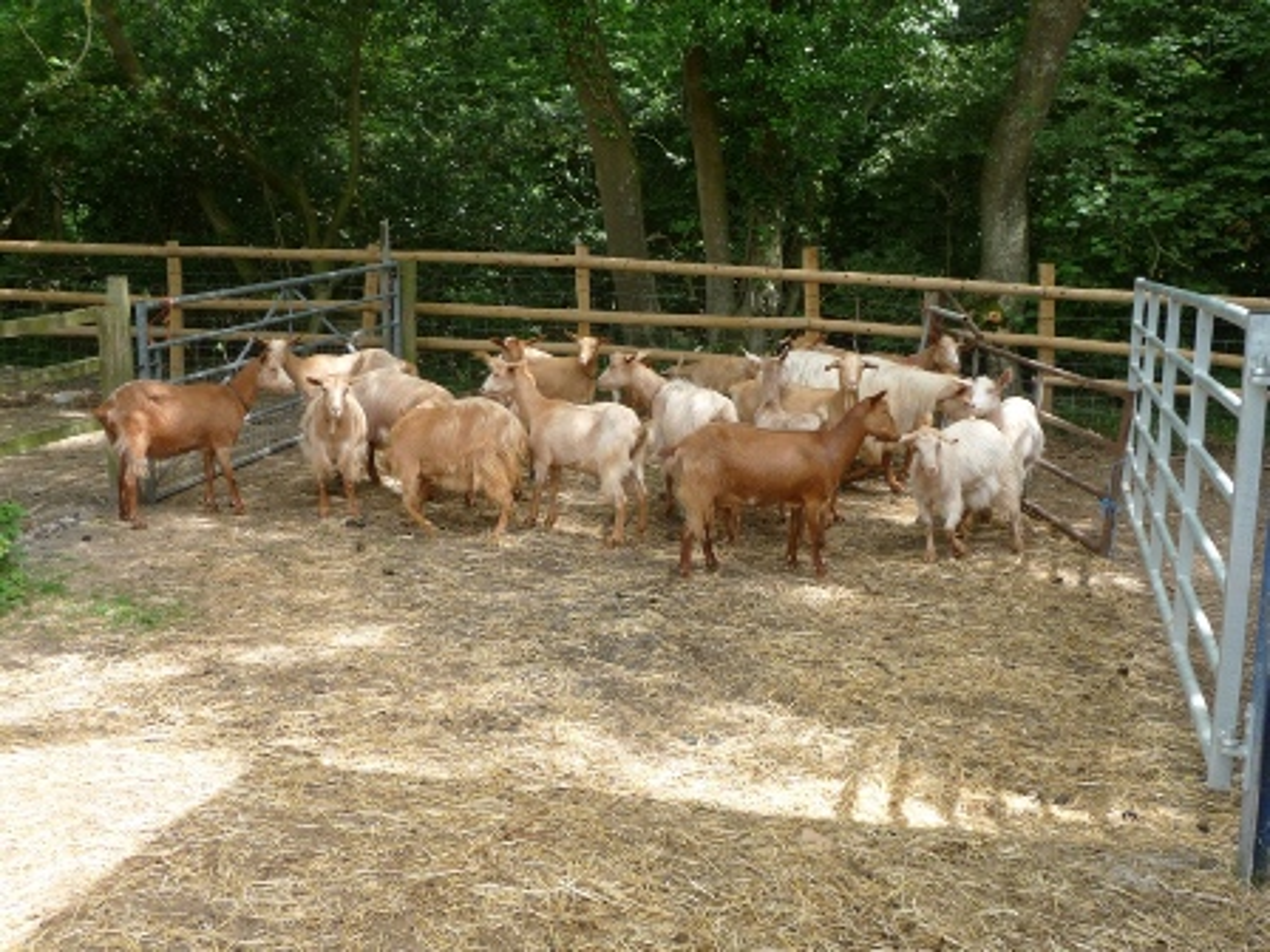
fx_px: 1394
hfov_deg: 49.0
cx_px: 635
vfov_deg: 37.7
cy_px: 476
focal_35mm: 38
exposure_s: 1/125
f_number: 3.8
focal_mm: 6.3
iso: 100
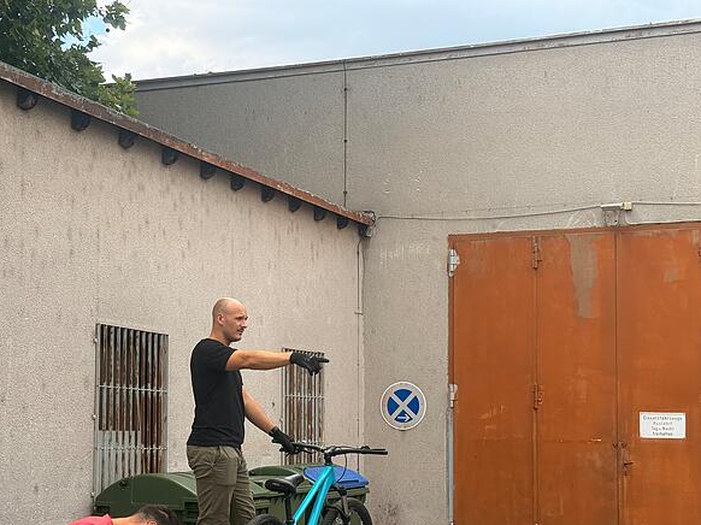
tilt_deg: +3.5
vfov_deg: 22.1
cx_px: 265
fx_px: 1336
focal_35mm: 66
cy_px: 360
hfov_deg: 29.3
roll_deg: -0.4
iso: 100
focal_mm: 6.76
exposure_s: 1/2762
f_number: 1.78
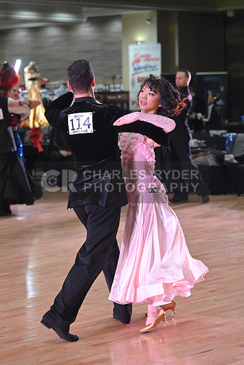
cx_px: 122
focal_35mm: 120
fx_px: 1219
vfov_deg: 17.1
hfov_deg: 11.4
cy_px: 182
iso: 2500
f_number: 5
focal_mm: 120
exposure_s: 1/320
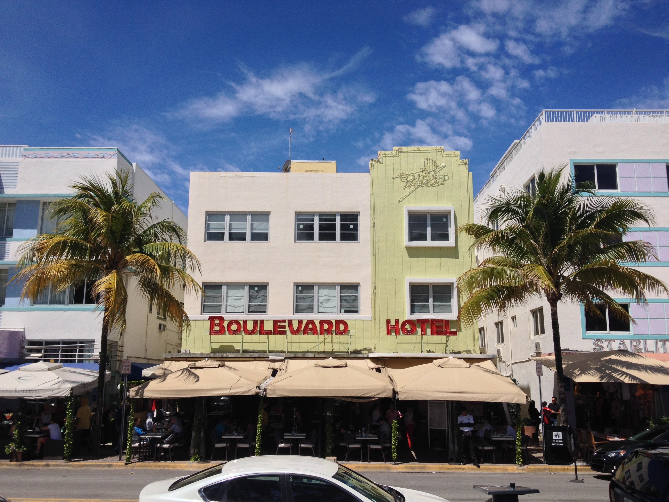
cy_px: 251
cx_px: 334
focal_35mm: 35
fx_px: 676
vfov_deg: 40.7
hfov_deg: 52.6
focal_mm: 4.28
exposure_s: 1/3247
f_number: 2.4
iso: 50
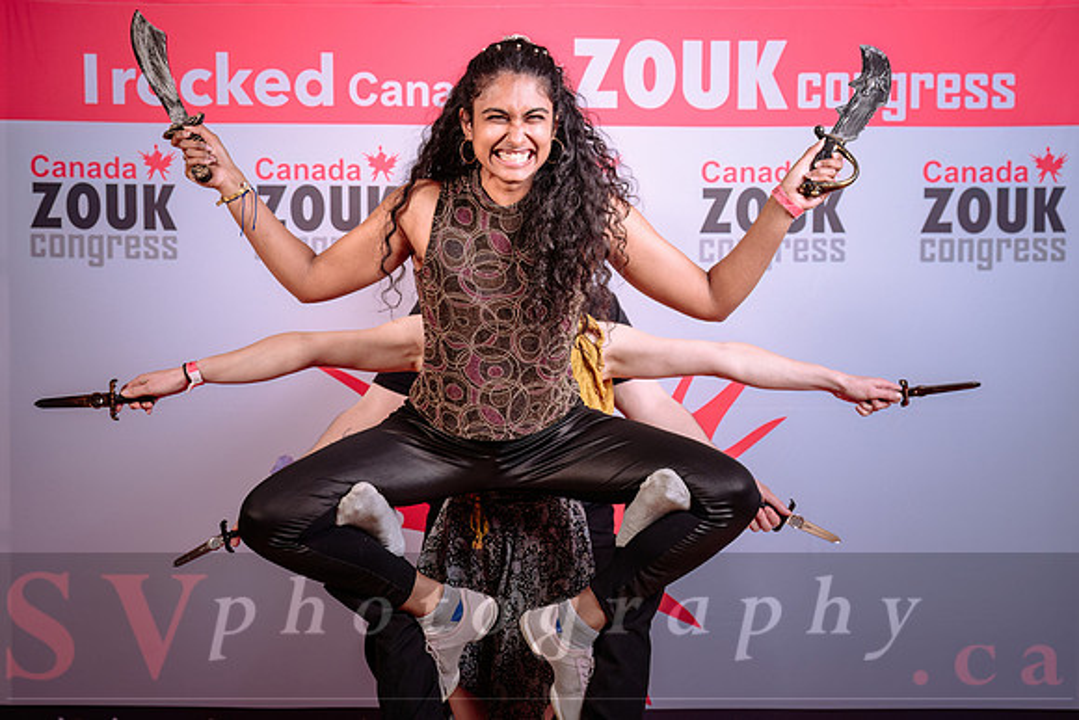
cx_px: 526
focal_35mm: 49
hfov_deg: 40.3
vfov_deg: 27.5
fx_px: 1471
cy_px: 345
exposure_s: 1/160
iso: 100
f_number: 5.6
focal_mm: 46
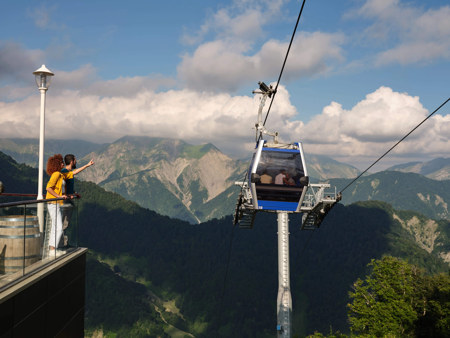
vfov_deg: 35.1
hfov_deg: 45.8
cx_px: 225
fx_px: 533
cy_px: 169
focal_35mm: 41
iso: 100
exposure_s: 1/250
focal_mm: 51.7
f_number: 8
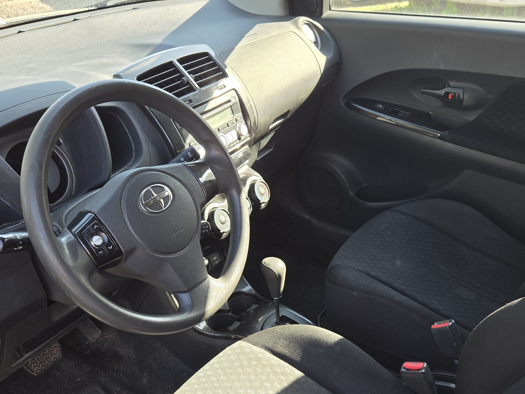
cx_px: 289
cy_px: 286
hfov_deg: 50.1
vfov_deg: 37.9
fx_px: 561
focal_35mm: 37
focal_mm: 5.4
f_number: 1.8
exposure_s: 1/180
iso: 64
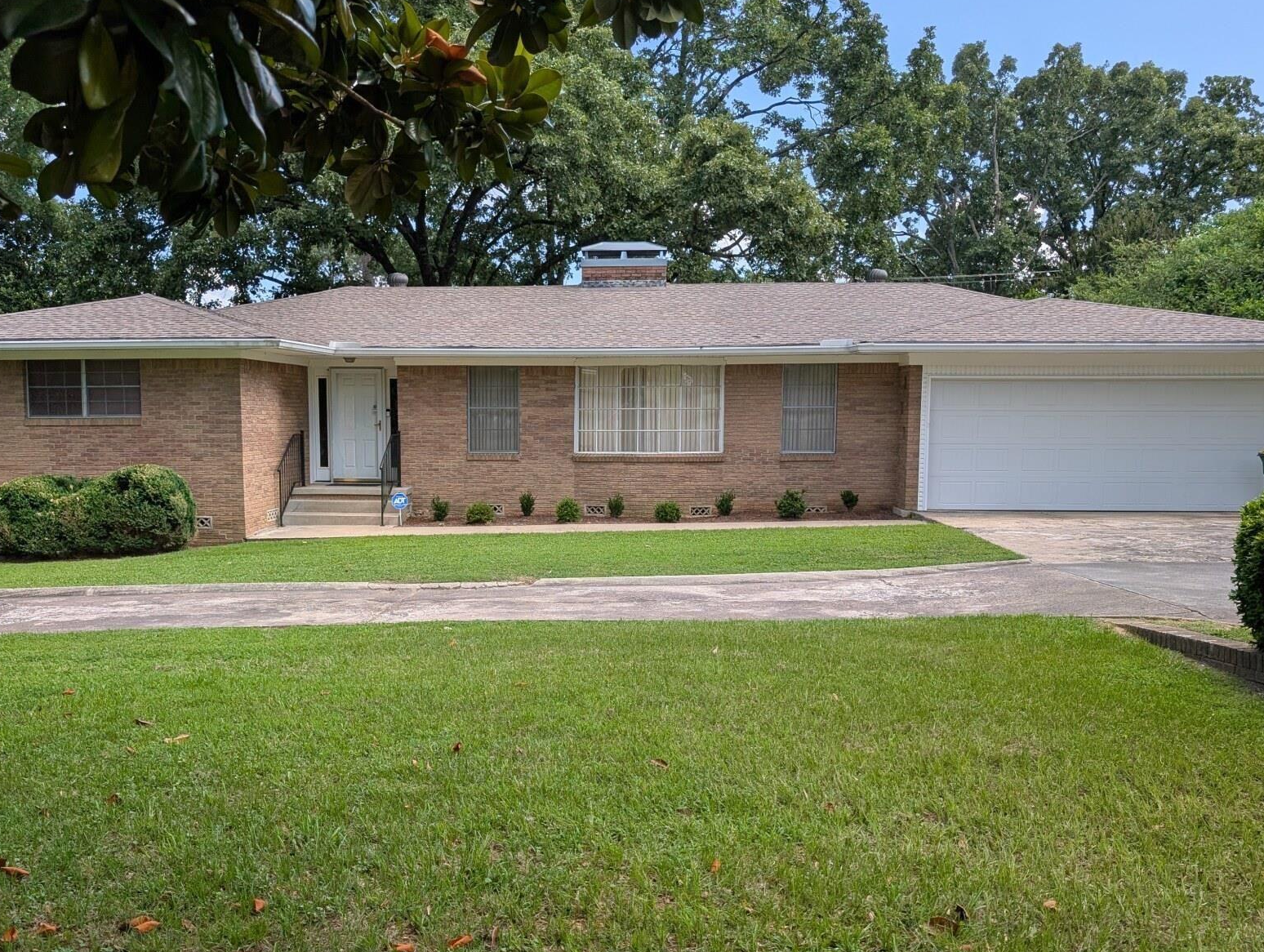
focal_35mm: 31
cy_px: 539
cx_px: 571
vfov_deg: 45.4
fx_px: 1134
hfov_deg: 58.2
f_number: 1.68
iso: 21
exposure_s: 1/638
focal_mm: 6.9
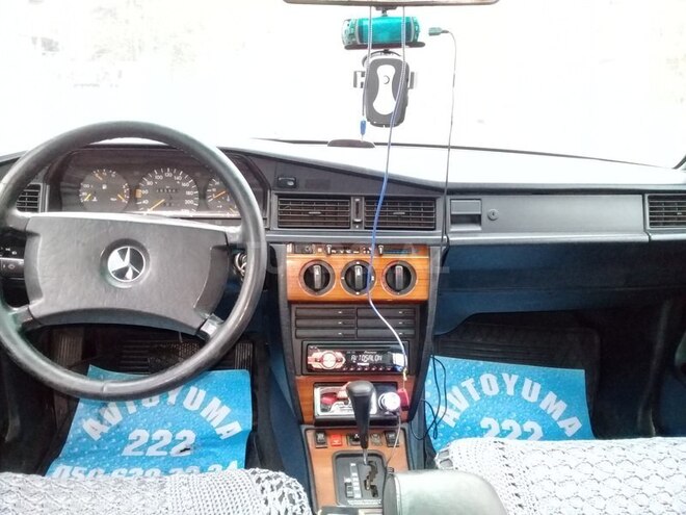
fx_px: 614
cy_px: 258
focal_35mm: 31
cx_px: 343
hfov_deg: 58.4
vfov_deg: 45.4
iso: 400
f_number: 2.2
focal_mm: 3.3
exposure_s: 1/33
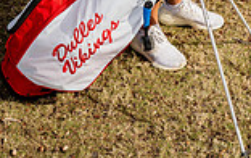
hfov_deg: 22.7
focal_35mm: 91
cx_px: 164
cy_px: -181
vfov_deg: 12.3
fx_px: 623
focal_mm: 31
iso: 100
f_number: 8
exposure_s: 1/250
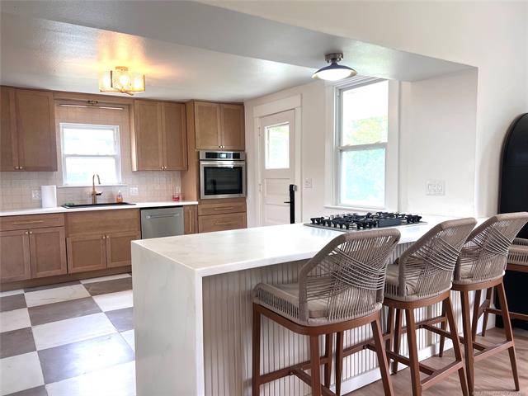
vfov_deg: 53.1
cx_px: 264
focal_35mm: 26
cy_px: 198
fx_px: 397
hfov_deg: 67.3
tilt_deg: -4.3
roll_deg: +0.9
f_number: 1.5
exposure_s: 1/163
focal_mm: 5.7
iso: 40
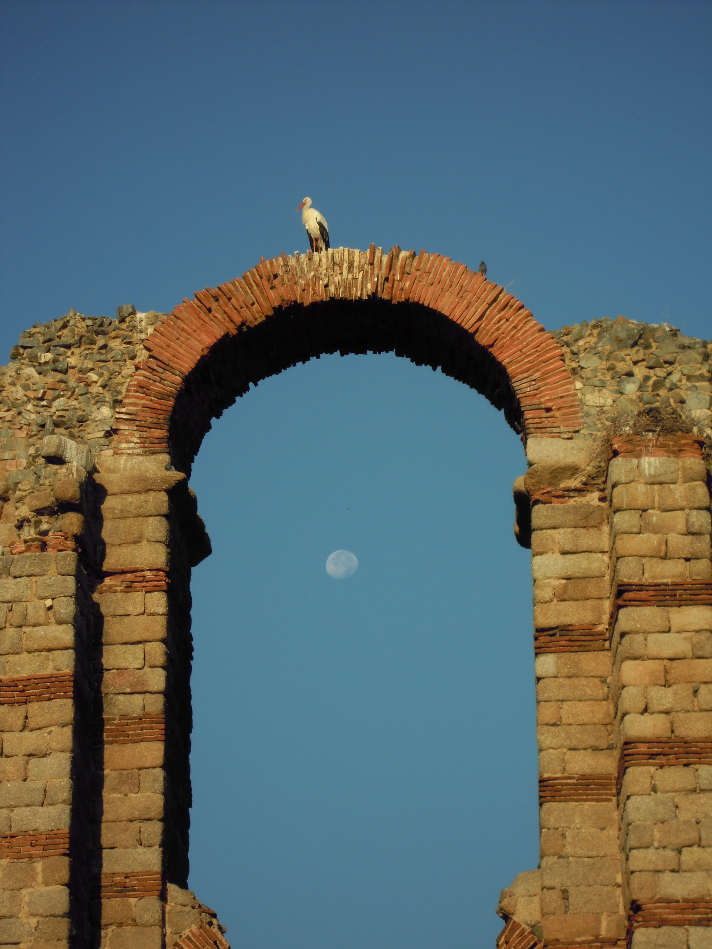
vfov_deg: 14.1
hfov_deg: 10.6
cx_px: 356
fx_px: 3839
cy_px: 474
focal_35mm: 140
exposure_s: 1/400
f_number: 6.6
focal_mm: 25
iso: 100
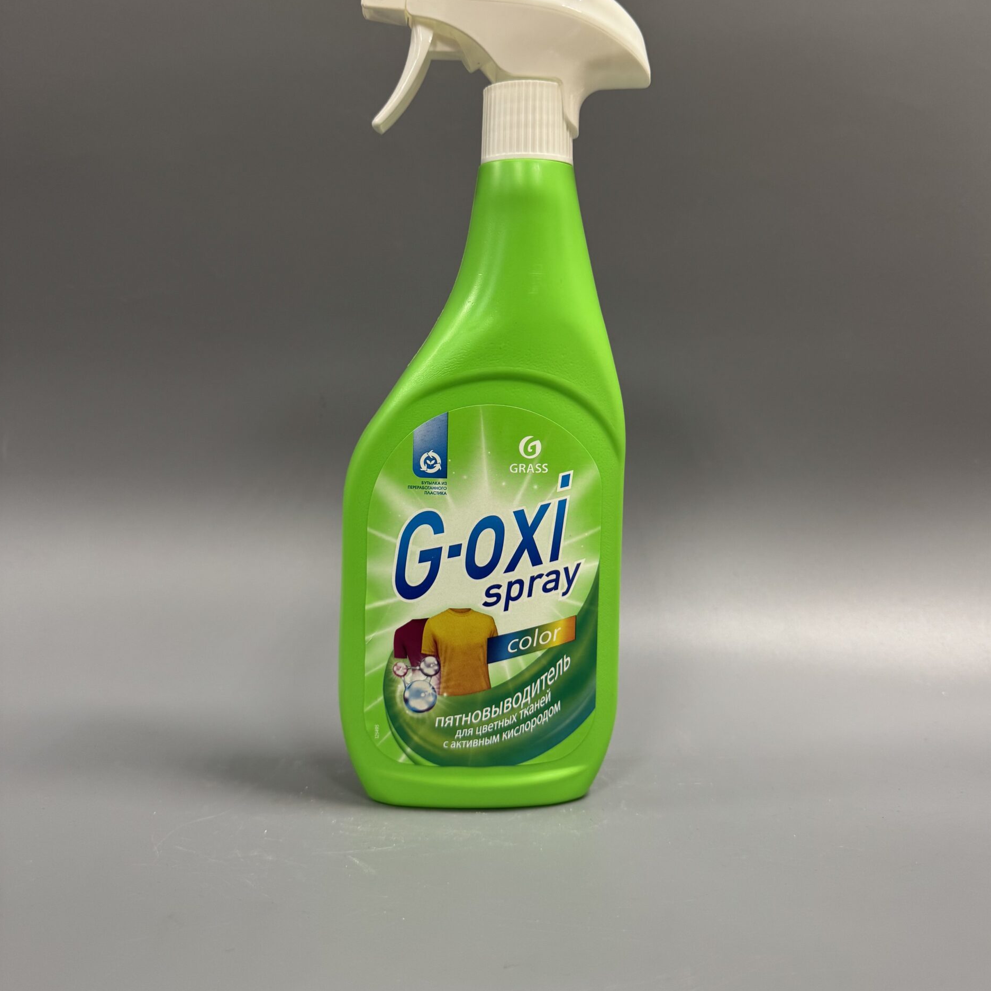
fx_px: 939
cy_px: 434
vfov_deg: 55.5
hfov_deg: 55.6
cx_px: 505
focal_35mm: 29
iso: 125
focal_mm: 6.76
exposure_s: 1/50
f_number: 1.78
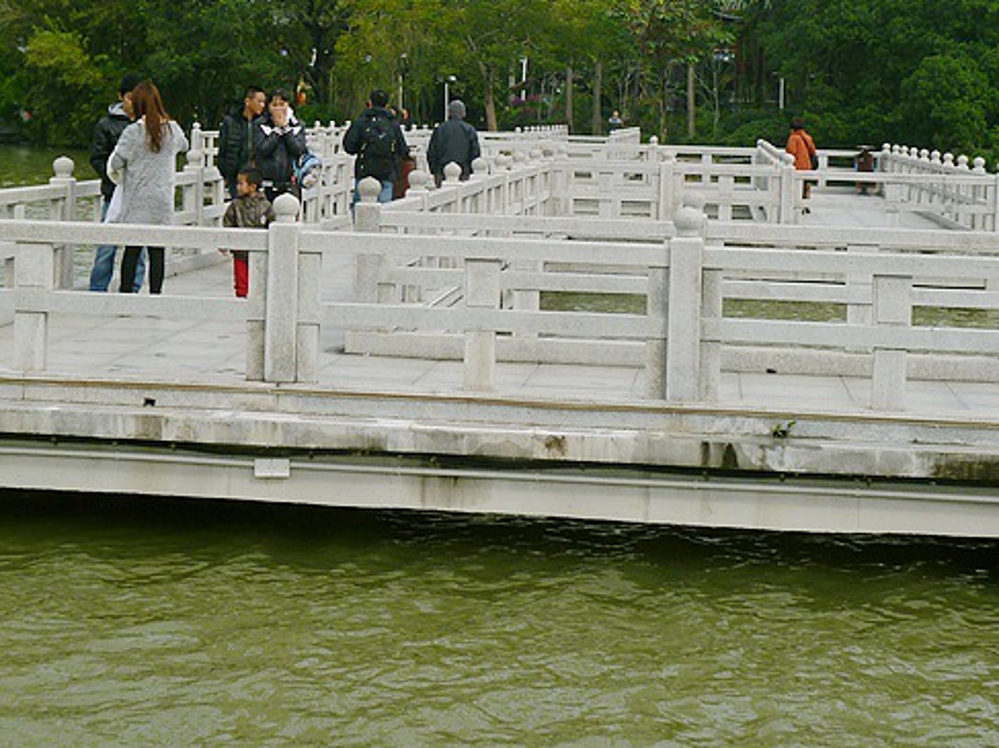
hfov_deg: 28.2
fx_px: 1991
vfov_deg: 21.1
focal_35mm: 69
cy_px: 189
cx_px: 472
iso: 80
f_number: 4.1
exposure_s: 1/320
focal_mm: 7.6
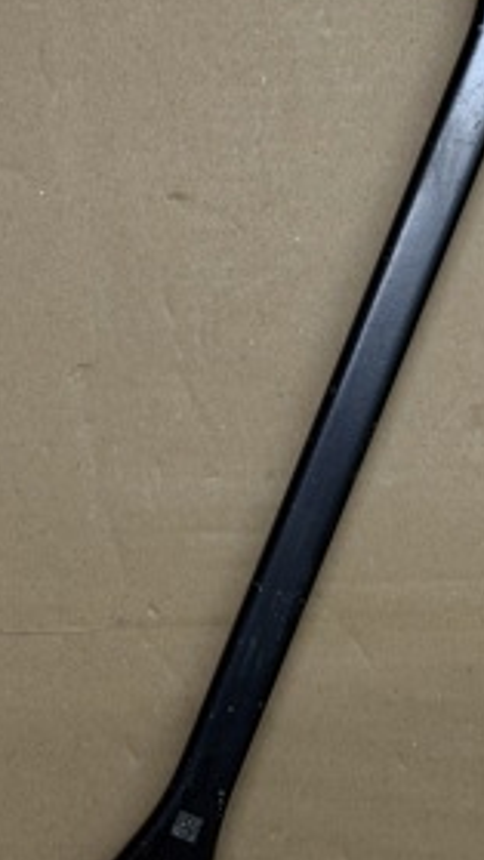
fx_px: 2053
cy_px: 398
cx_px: 334
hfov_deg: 13.4
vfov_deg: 23.7
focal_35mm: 90
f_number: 1.78
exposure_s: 1/33
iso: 250
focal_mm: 6.76
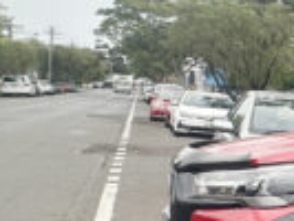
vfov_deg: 18.2
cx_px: 687
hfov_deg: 15.2
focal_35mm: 81
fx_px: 689
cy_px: 159
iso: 40
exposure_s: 1/138
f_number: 2.2
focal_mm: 2.22
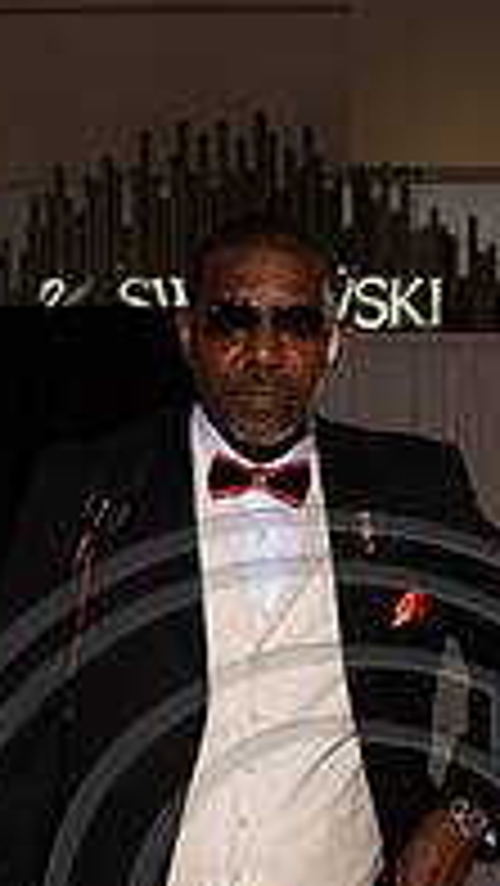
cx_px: 322
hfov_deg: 6.8
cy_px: 958
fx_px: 4214
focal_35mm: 179
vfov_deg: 11.8
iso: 800
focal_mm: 75
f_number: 9
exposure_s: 1/250
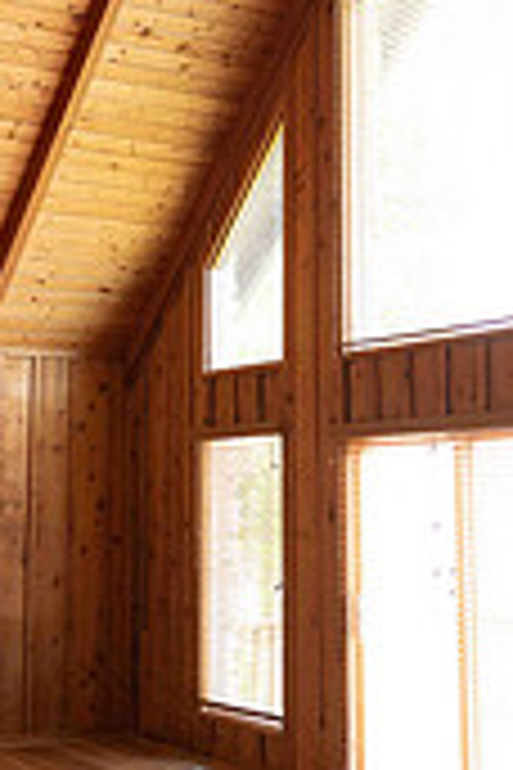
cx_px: 230
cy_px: 311
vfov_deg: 31.8
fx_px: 1347
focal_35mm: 63
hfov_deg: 21.6
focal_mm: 24
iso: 1600
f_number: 2.5
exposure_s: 1/250
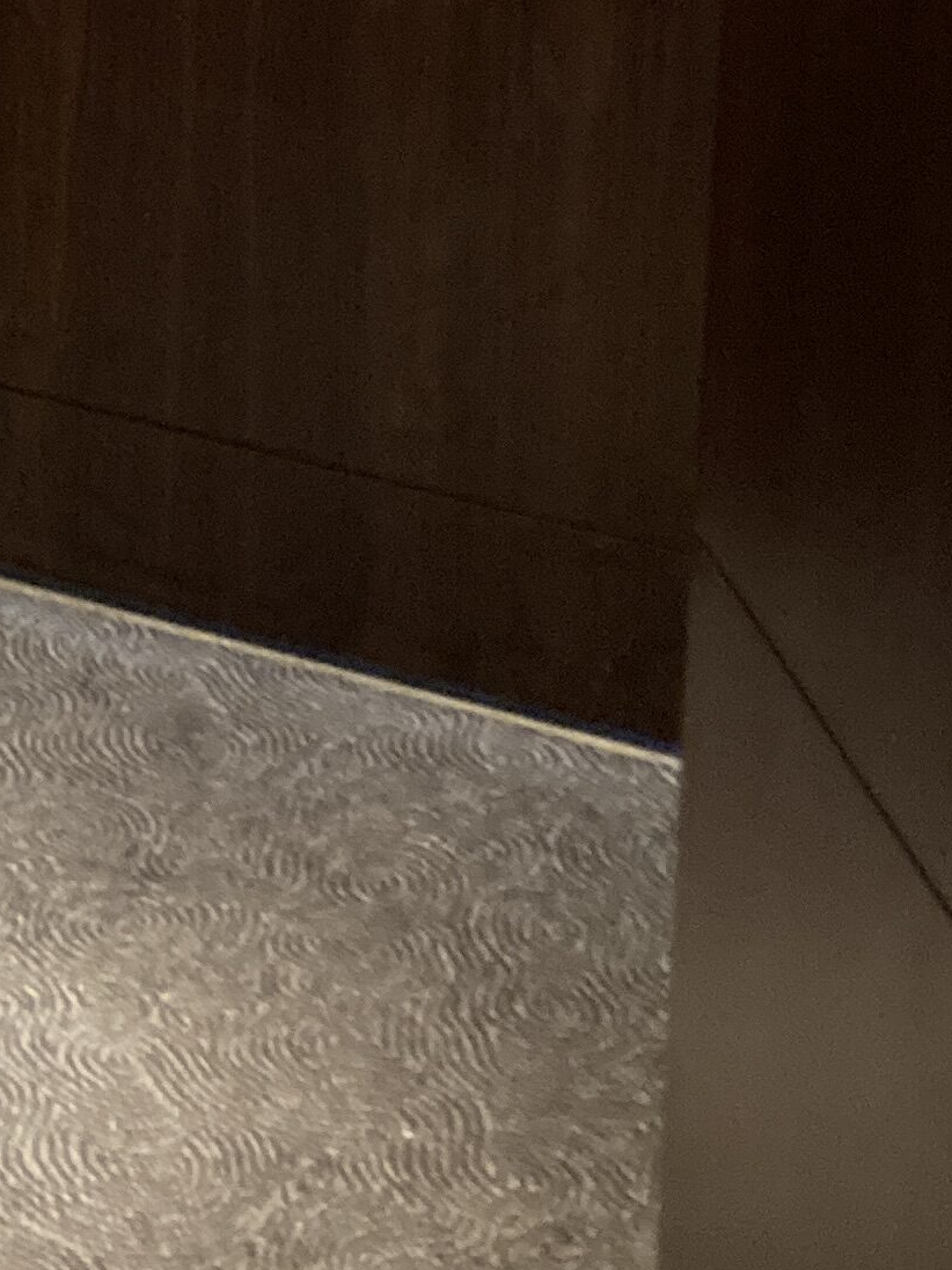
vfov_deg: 17.5
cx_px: -543
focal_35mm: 103
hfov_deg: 13.4
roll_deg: -0.2
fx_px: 3777
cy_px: -542
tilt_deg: -8.6
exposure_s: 1/16
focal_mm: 3.99
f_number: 1.8
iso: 640
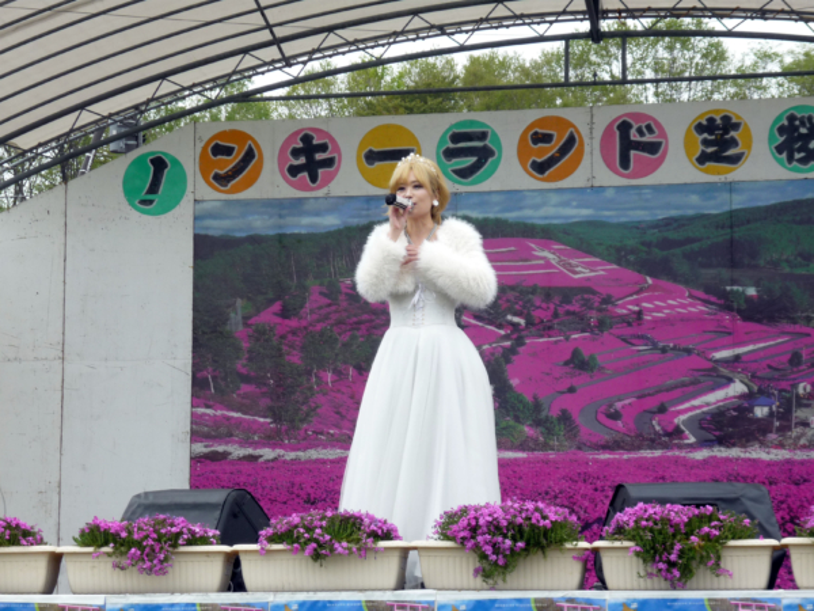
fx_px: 2352
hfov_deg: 19.6
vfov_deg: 14.8
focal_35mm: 100
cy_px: 306
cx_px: 407
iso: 100
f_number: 5.1
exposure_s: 1/125
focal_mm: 16.5
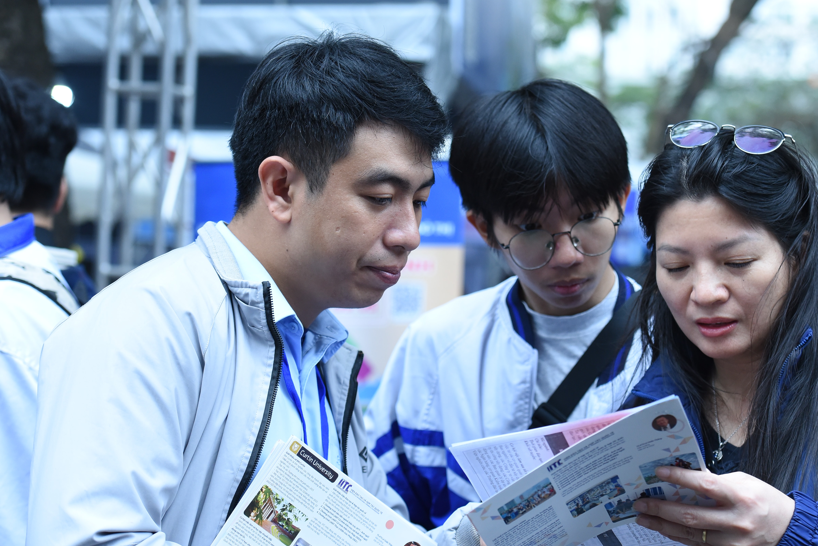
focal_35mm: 88
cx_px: 508
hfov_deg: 23.1
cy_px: 307
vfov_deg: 15.5
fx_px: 2000
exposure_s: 1/250
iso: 1600
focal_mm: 70
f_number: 2.8
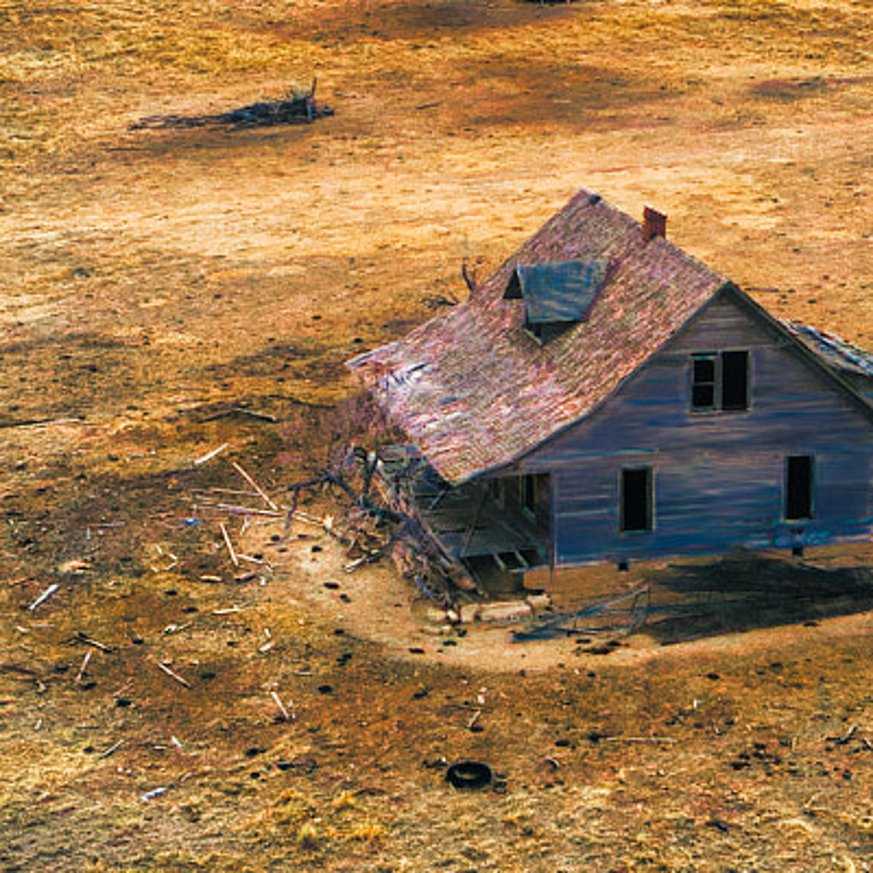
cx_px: 554
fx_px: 2625
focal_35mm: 92
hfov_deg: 18.8
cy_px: 82
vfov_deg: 18.6
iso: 100
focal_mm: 4.73
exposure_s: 1/1250
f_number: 2.2
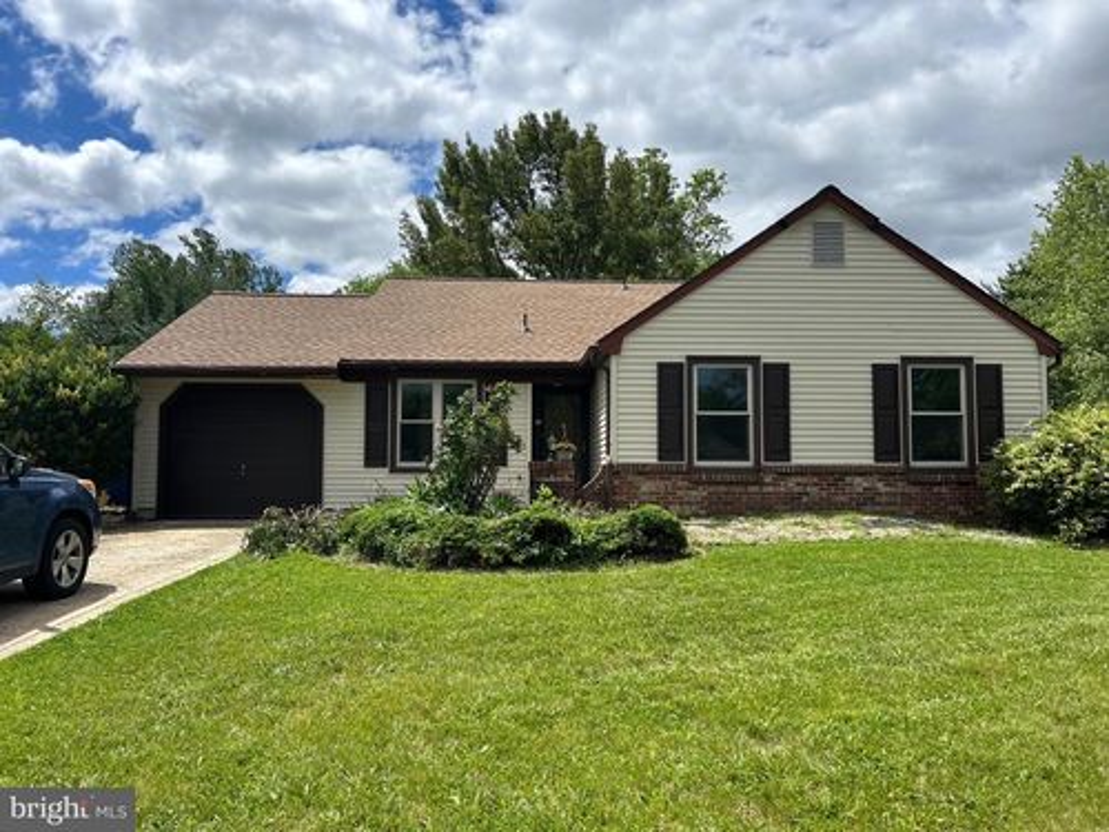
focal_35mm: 26
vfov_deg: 53.1
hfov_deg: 67.3
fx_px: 833
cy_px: 416
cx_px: 554
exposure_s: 1/5319
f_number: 1.5
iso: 50
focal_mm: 5.7
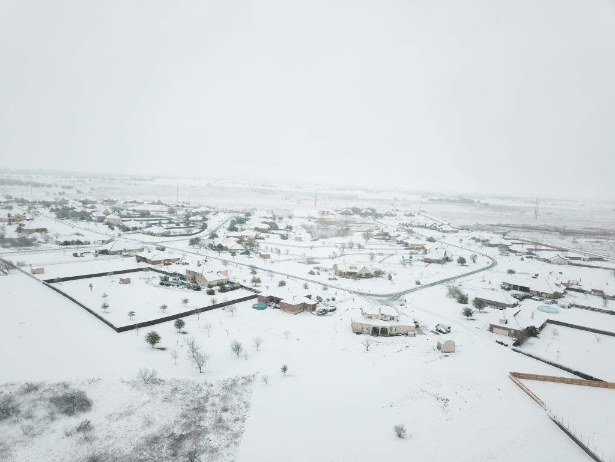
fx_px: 462
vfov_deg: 53.1
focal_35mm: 26
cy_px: 231
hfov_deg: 67.3
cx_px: 308
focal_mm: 4.73
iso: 100
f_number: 2.2
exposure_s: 1/40
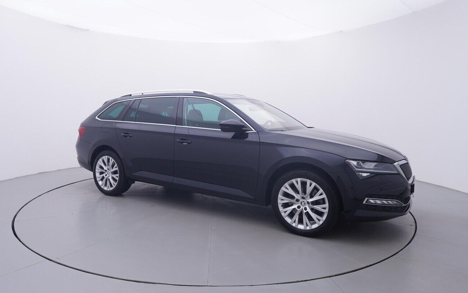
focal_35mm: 26
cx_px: 213
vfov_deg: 48.2
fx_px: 326
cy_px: 131
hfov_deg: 71.2
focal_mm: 15
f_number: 5
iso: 200
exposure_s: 1/80
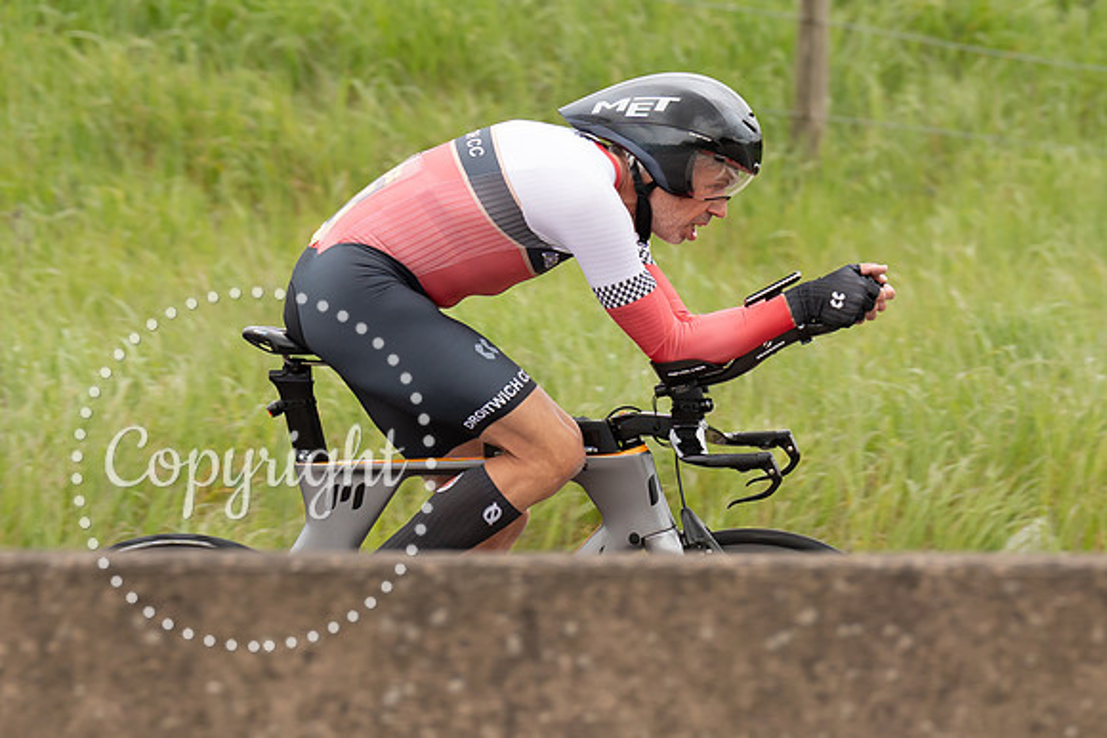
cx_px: 585
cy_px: 238
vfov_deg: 2.6
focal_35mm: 530
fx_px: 16295
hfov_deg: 3.9
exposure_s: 1/1000
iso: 320
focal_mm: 200
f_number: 4
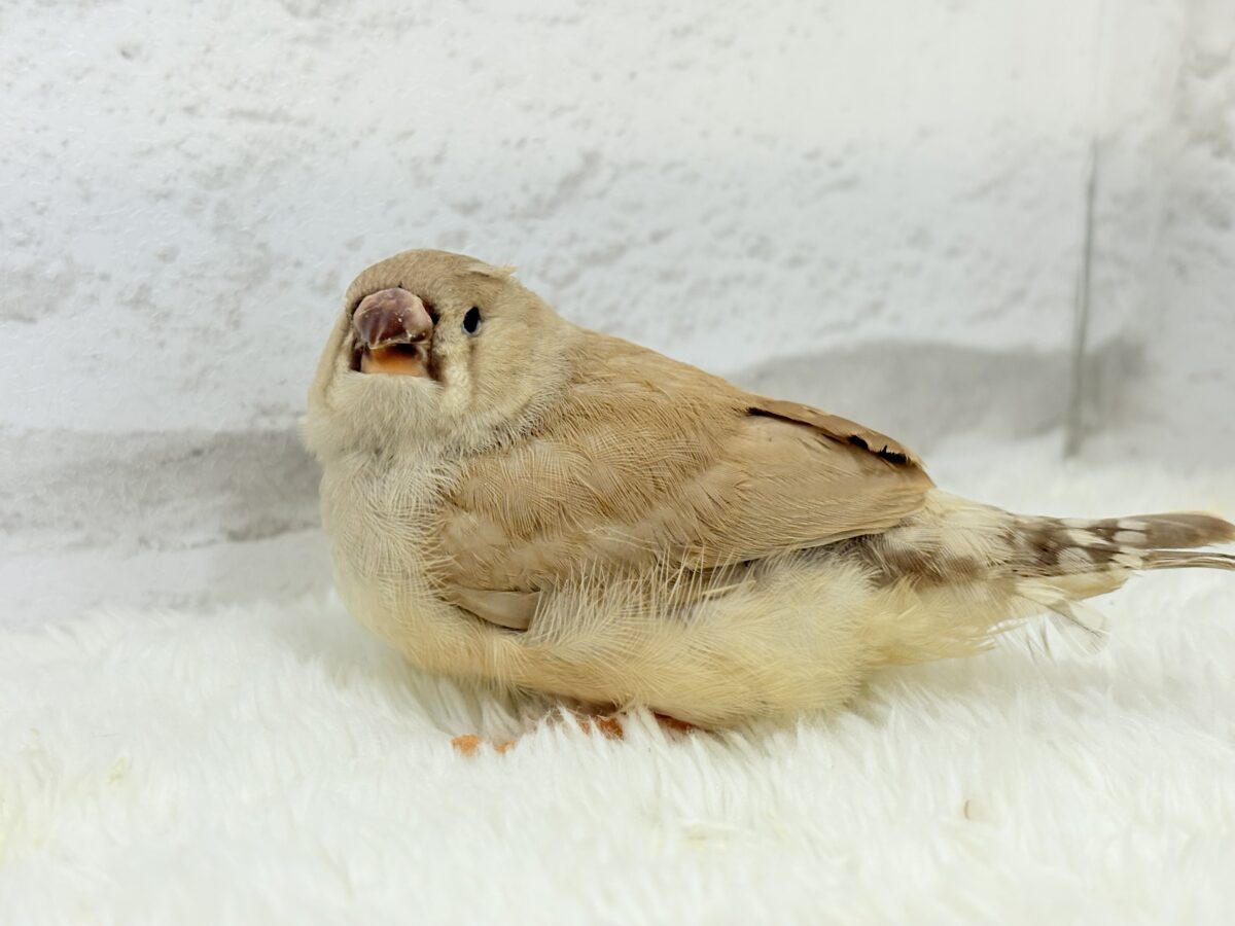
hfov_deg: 36.8
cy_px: 463
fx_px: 1855
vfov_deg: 28.0
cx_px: 618
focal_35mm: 52
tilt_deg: -13.5
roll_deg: -0.1
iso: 80
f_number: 1.6
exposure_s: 1/100
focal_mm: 5.96
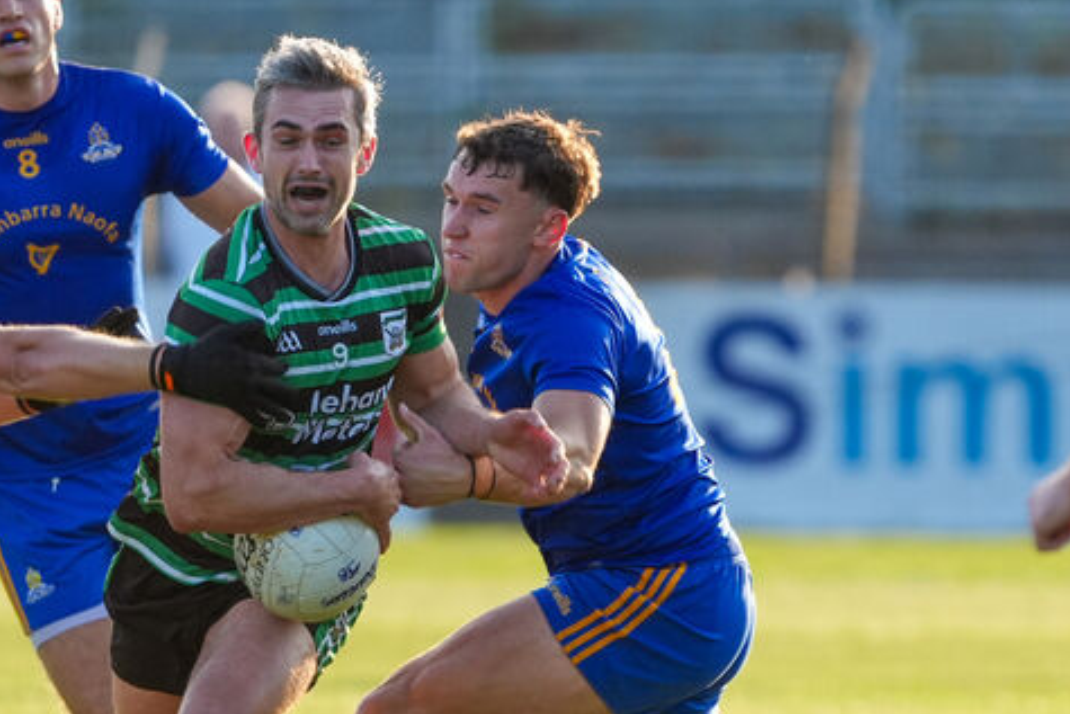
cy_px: 503
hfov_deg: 2.2
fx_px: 27975
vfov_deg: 1.5
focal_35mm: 941
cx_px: 408
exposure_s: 1/1000
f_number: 6.3
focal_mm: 559
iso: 1000
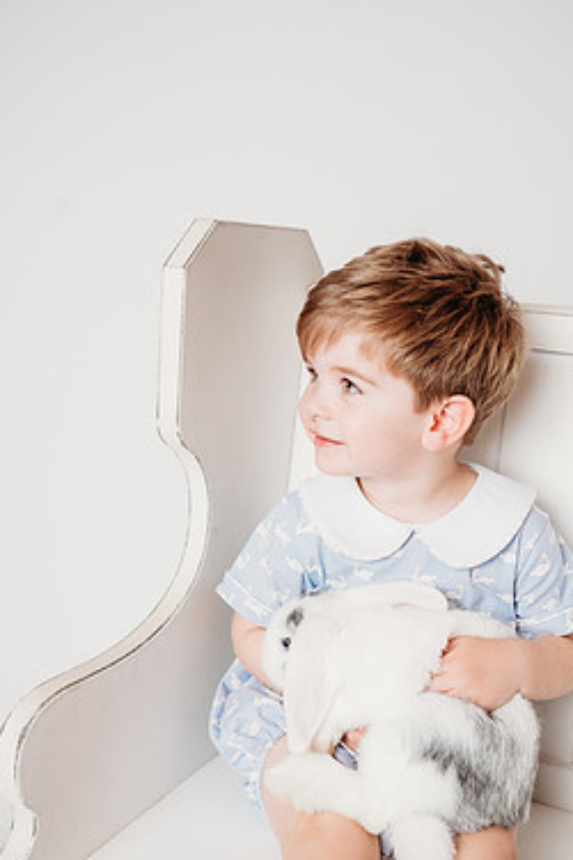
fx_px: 1003
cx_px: 323
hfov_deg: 31.9
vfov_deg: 46.4
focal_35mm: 42
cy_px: 449
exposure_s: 1/200
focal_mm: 35
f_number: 4
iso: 100
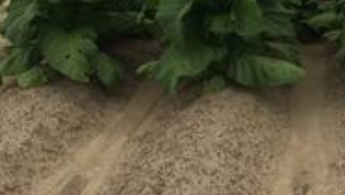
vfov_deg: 17.3
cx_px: 321
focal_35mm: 68
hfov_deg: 29.5
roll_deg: +0.8
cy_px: -13
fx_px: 623
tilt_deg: -9.0
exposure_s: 1/1953
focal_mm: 4.15
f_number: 2.2
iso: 32
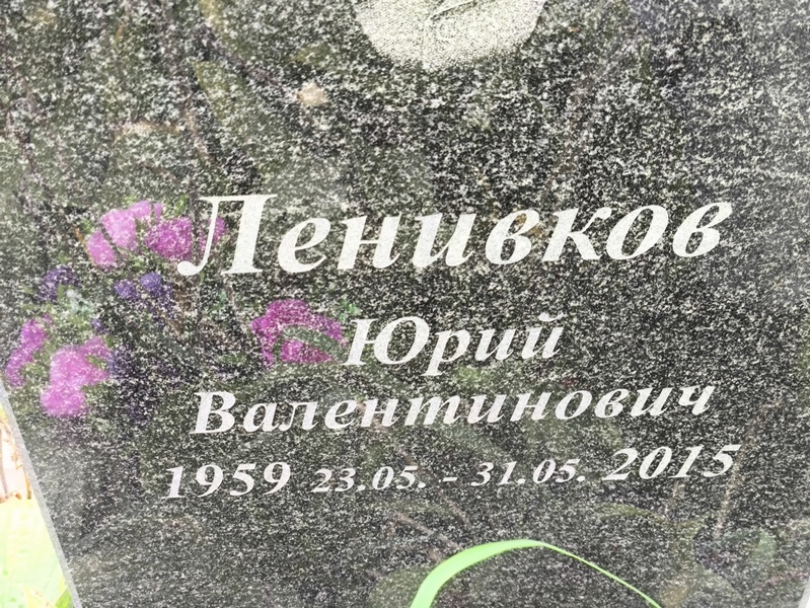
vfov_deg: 29.1
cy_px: 304
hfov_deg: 38.2
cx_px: 405
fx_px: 1171
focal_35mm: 50
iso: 100
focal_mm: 4.71
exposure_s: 1/60
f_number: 1.7
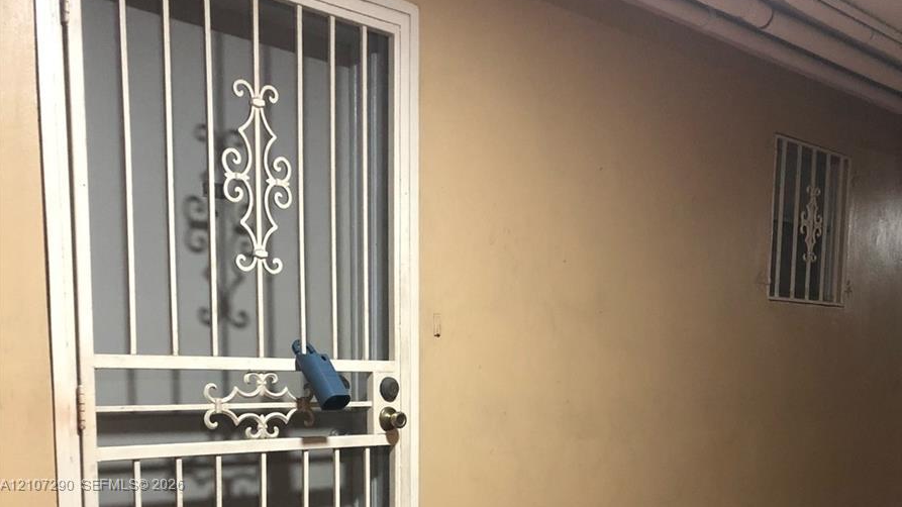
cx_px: 452
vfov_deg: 27.6
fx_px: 980
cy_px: 486
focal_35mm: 41
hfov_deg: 49.4
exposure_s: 1/6
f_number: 1.8
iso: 100
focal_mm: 3.99
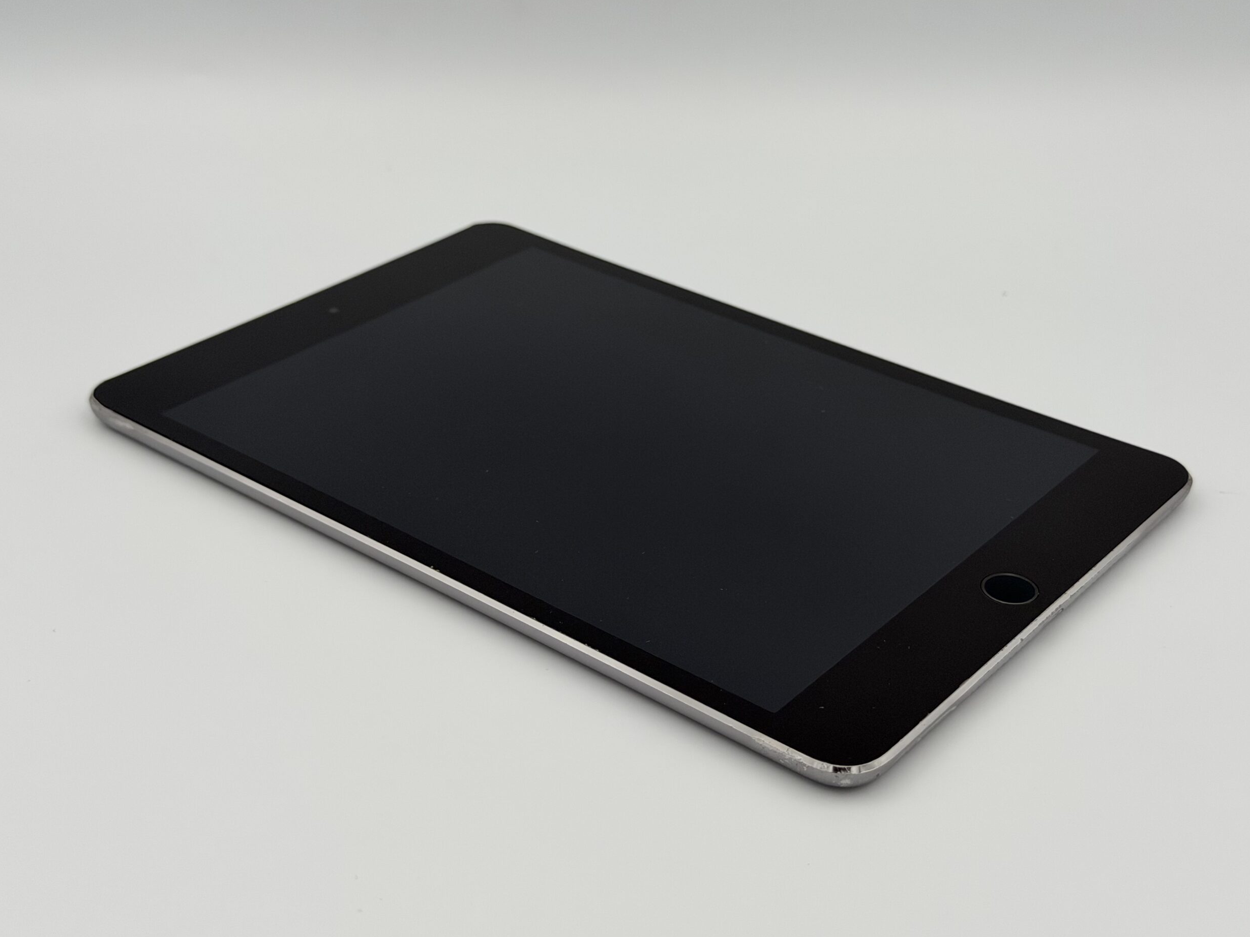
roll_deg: -1.5
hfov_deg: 38.2
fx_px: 1805
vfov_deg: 29.1
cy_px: 482
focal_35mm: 50
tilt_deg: -30.6
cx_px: 629
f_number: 1.78
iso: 64
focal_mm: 6.76
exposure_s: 1/828
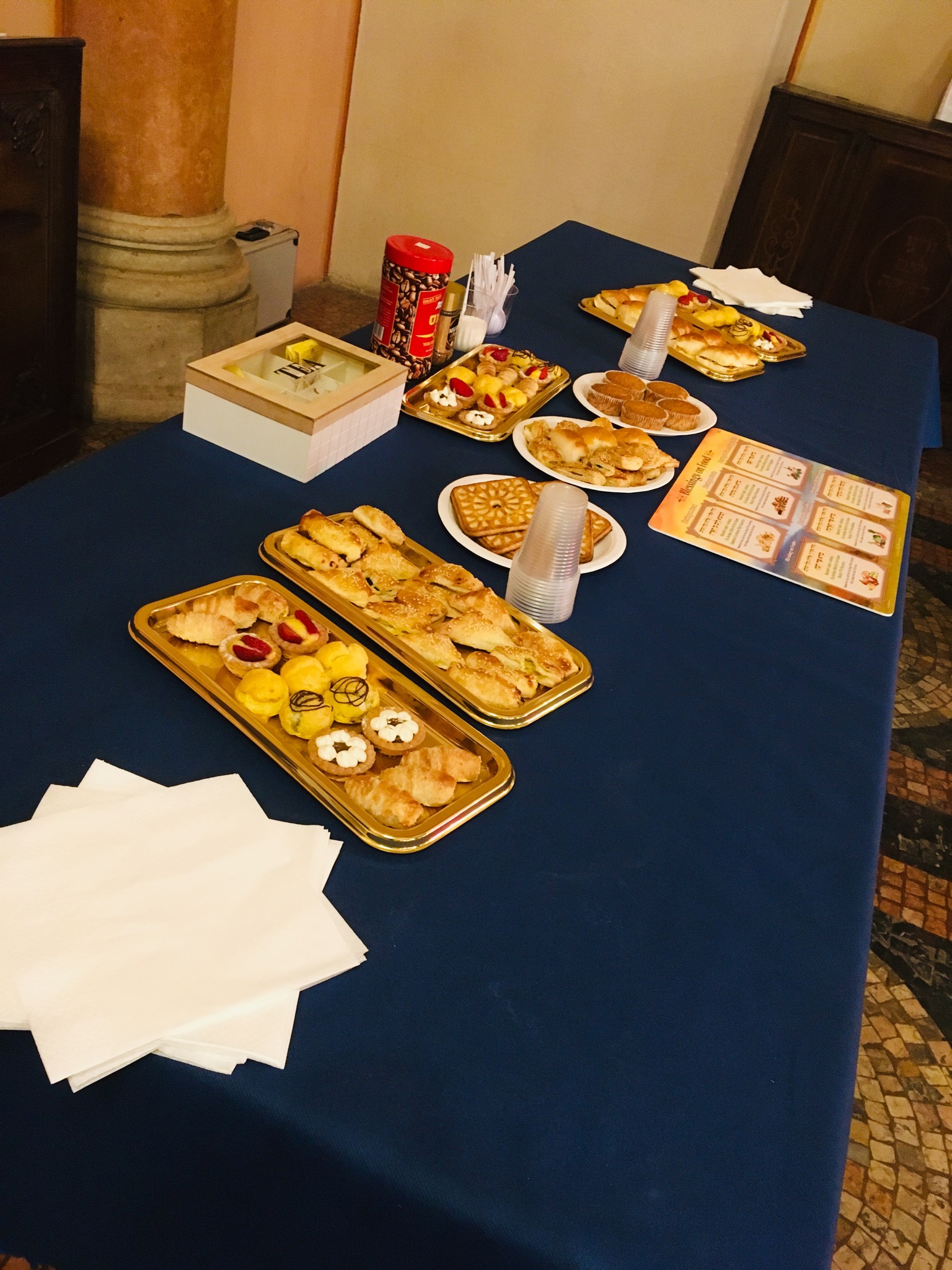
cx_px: 476
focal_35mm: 29
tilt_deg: -36.6
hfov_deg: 48.2
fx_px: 1063
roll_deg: -15.4
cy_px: 635
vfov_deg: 61.7
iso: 250
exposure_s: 1/17
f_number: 2.2
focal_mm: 4.15
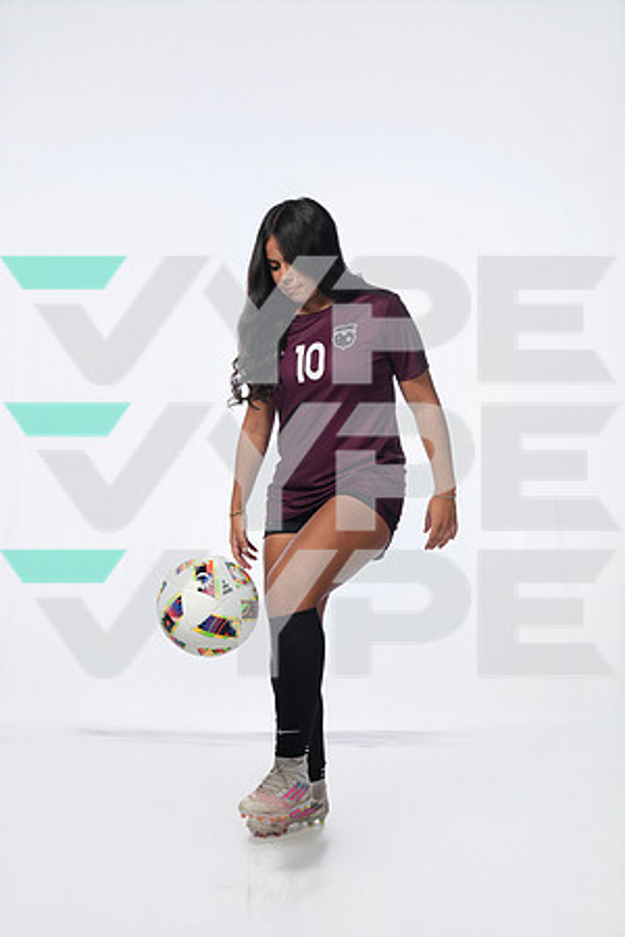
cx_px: 312
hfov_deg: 29.9
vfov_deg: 43.6
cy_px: 468
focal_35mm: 45
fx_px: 1172
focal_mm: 45
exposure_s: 1/250
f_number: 8
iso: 800
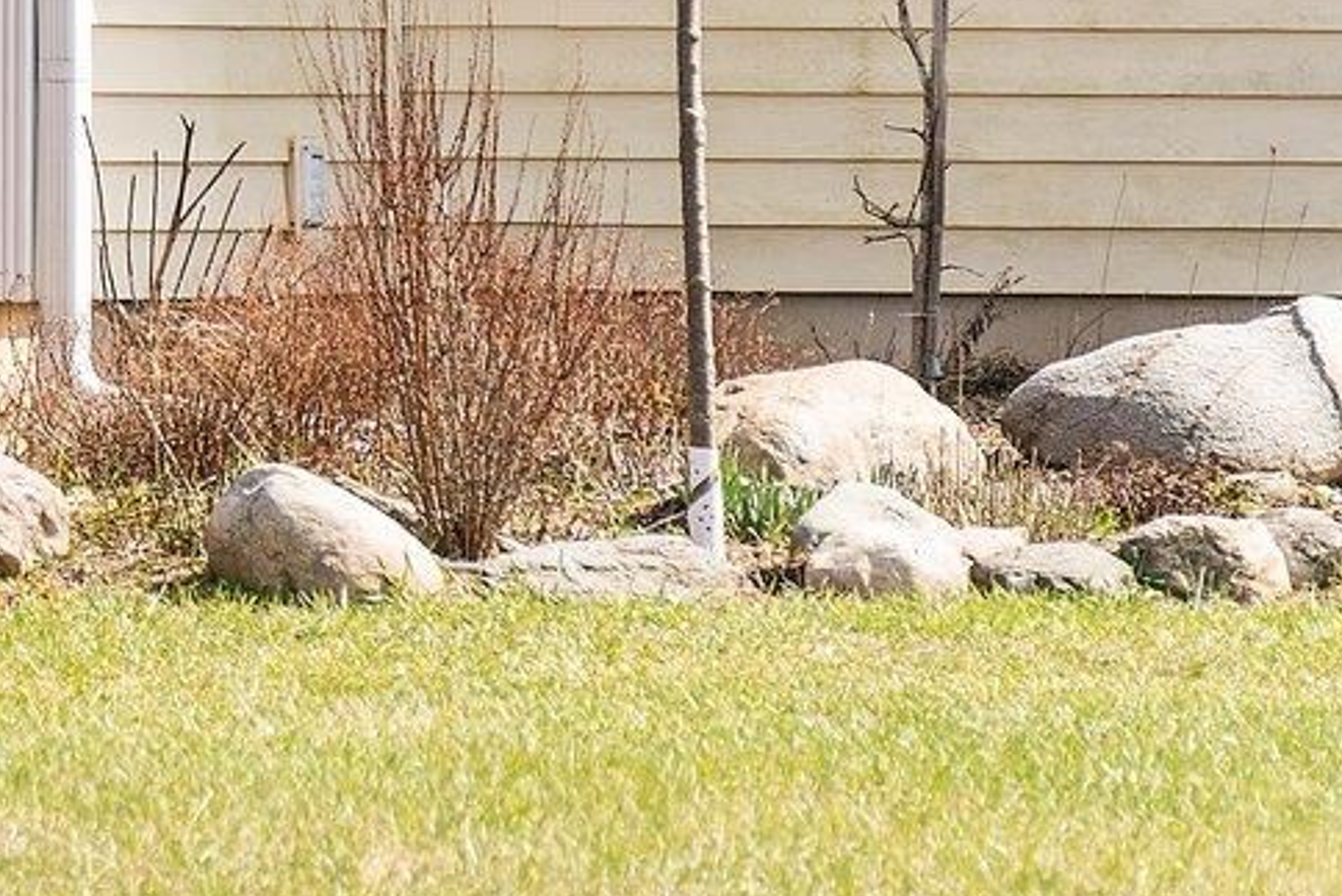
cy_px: -922
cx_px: -1173
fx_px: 28375
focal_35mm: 761
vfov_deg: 1.8
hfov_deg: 2.7
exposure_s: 1/320
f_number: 4.5
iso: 100
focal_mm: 180
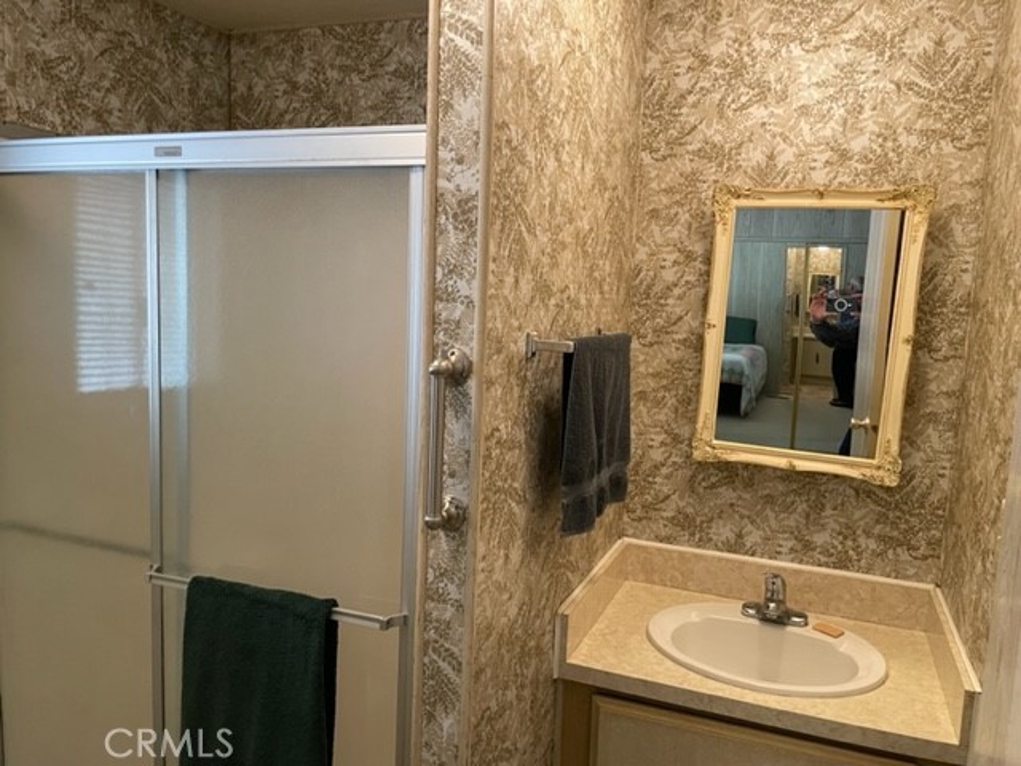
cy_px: 383
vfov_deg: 53.1
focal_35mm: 26
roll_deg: -2.2
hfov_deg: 67.3
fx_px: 767
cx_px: 510
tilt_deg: -7.0
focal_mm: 4.2
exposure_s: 1/60
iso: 125
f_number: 1.6
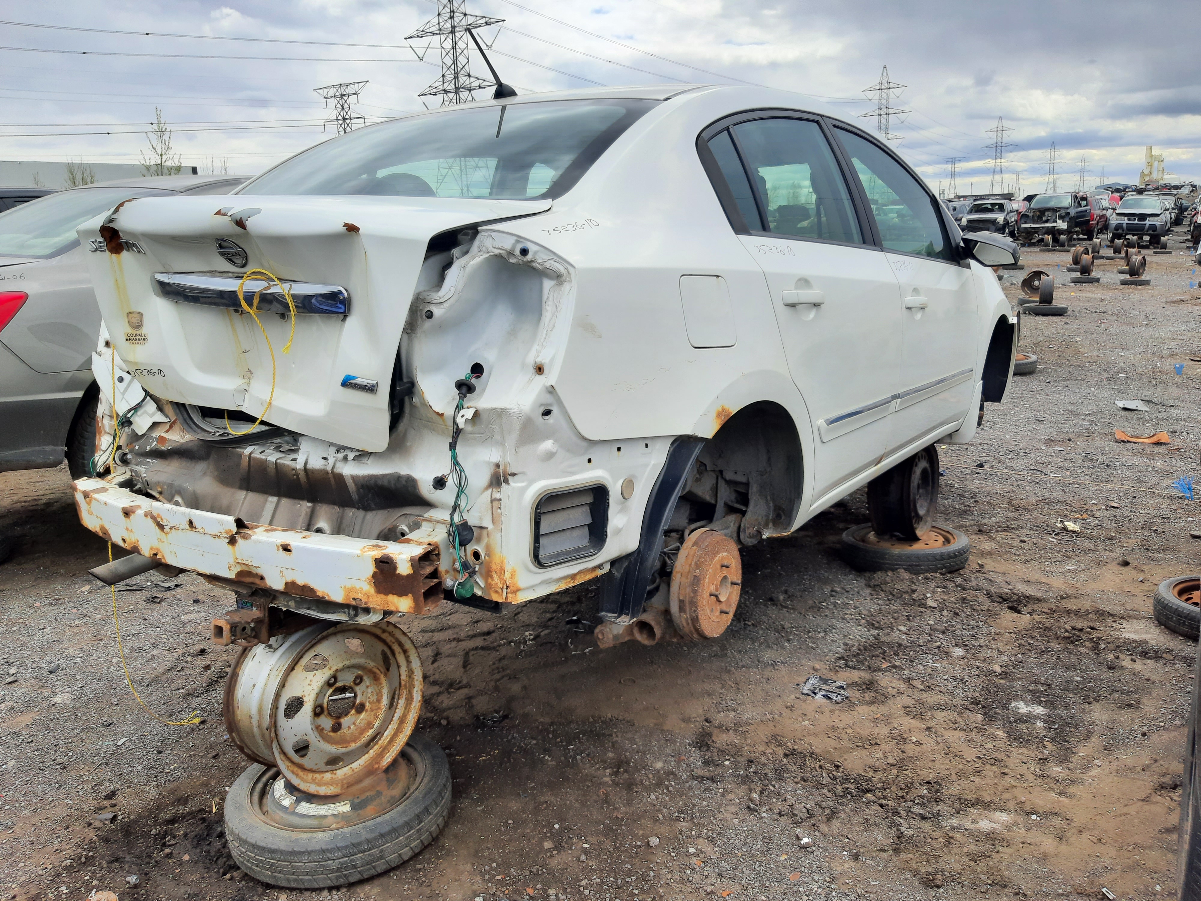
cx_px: 600
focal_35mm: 26
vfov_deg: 53.1
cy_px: 450
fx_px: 902
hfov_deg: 67.3
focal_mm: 3.92
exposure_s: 1/1124
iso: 40
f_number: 1.7
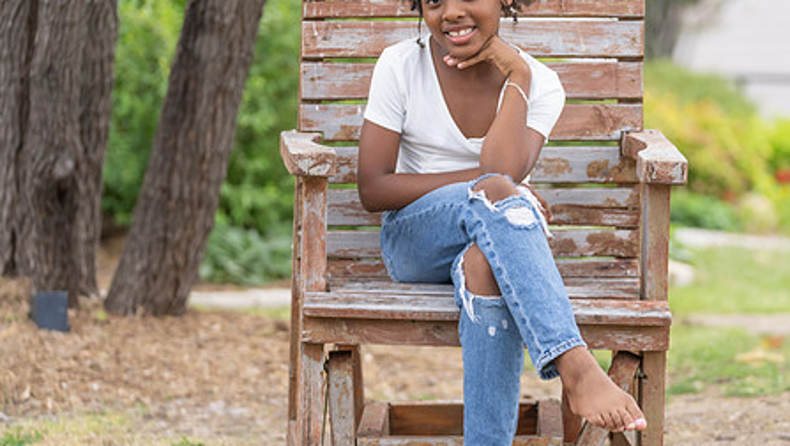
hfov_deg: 12.7
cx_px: 477
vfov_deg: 7.2
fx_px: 3542
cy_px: 146
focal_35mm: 169
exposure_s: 1/320
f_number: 2.8
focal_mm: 115
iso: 400
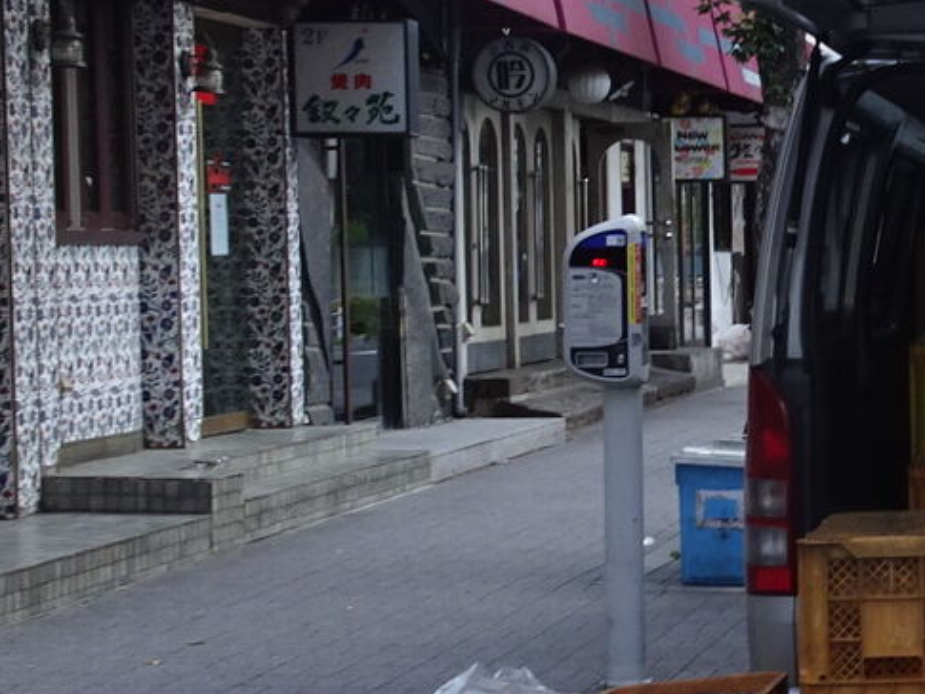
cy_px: 334
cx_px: 1215
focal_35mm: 95
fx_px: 2539
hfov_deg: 19.1
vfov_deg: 15.6
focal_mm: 4.1
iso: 80
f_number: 3.5
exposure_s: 1/60
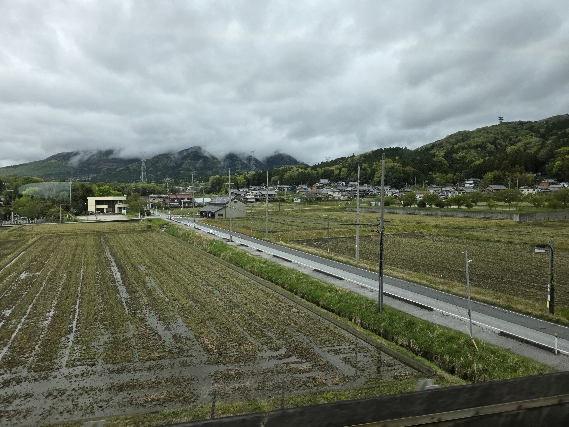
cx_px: 284
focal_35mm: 23
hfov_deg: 73.9
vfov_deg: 58.9
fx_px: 378
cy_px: 214
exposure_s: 1/3409
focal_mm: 6.3
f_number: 1.7
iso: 80
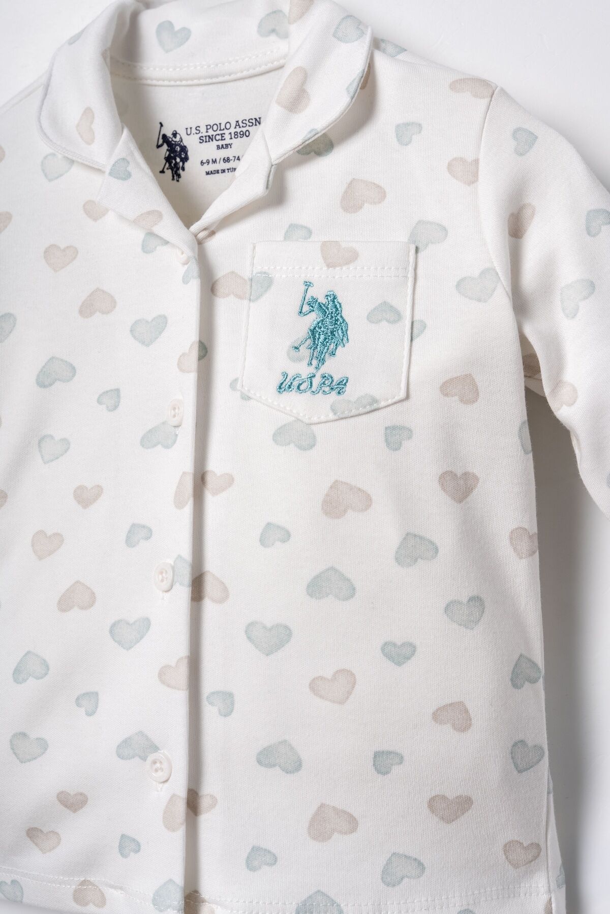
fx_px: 1270
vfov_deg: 39.6
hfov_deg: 27.0
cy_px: 457
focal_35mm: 50
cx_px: 305
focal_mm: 50
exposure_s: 1/125
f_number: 9
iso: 250
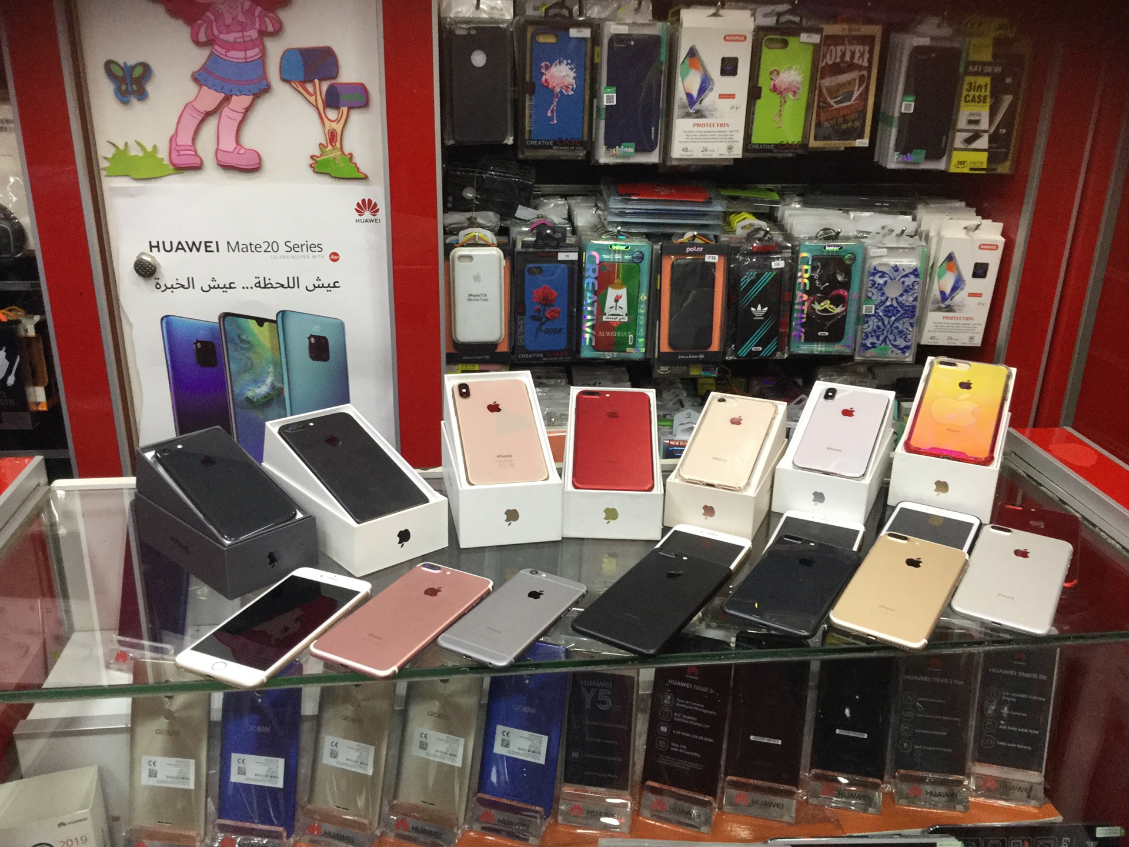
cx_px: 564
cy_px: 424
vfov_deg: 45.4
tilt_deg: -19.7
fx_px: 1011
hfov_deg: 58.4
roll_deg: -0.9
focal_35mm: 31
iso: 125
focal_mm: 3.3
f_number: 2.4
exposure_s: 1/33
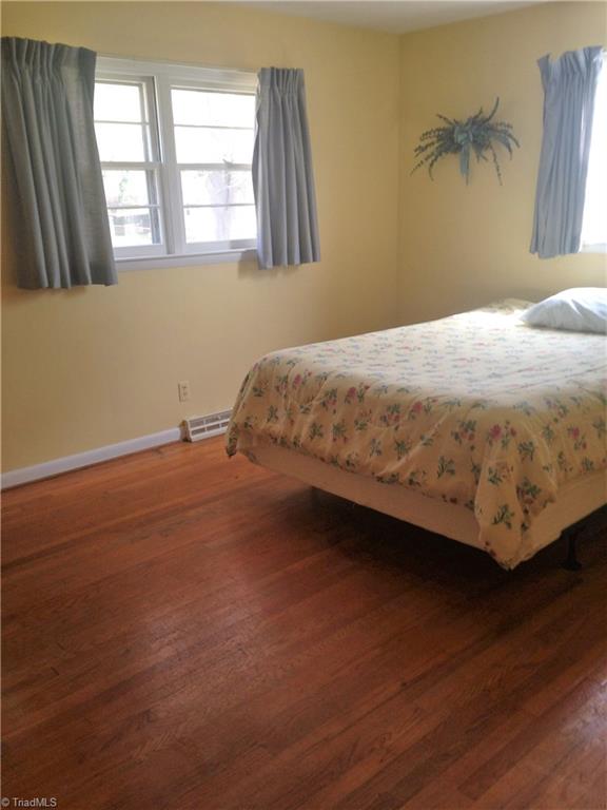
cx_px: 304
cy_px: 405
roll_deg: +1.0
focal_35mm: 33
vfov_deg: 55.4
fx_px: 772
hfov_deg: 42.9
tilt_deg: -14.6
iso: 50
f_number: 2.4
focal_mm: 4.12
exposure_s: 1/40
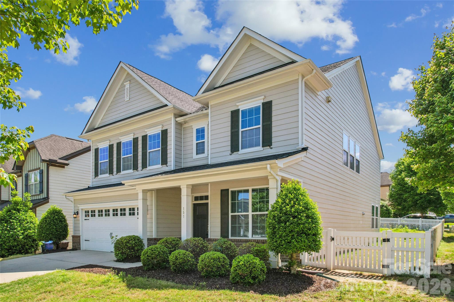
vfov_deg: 57.2
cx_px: 227
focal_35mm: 22
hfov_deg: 78.6
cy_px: 151
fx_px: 277
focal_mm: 8.4
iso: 100
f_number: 2.8
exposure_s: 1/200
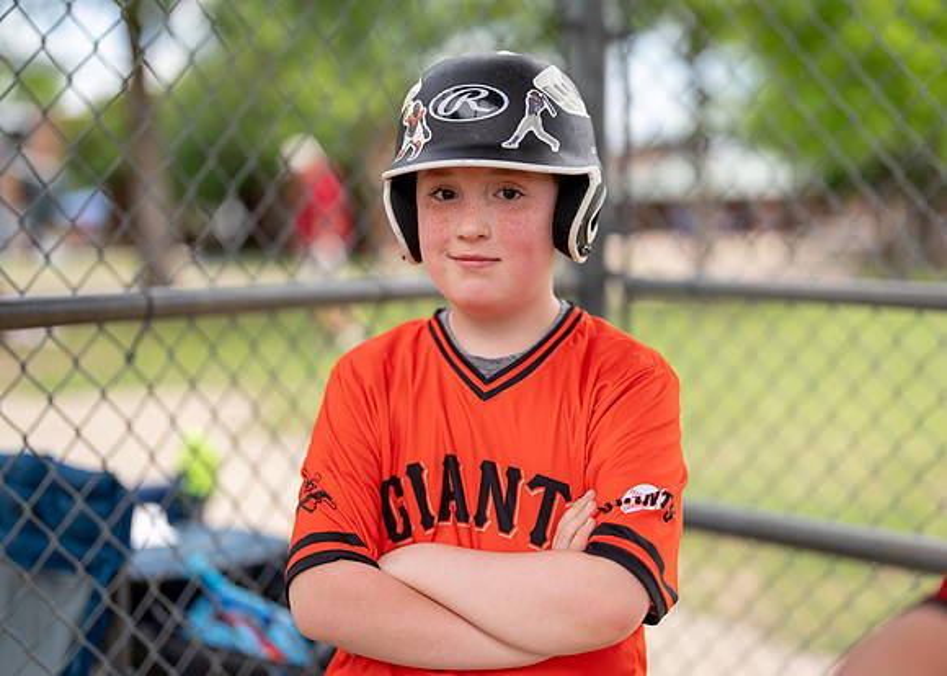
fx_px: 1479
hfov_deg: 35.5
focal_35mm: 55
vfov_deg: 25.7
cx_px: 504
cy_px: 325
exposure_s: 1/5000
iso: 100
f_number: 1.2
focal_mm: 50
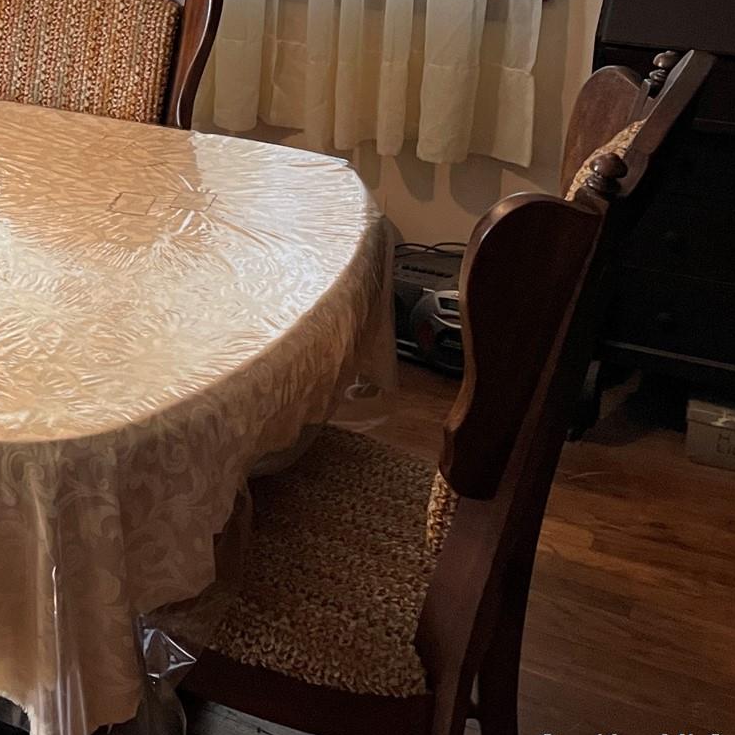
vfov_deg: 25.6
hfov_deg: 23.1
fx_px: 1537
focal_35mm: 64
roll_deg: +2.7
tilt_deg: -14.0
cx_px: -285
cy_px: 2
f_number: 1.6
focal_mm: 4.2
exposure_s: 1/60
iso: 125
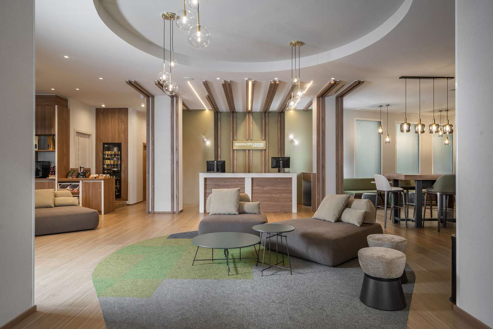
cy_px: 164
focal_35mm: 22
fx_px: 301
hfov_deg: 78.6
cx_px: 246
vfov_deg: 57.2
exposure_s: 1/13
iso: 400
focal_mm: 22
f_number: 8
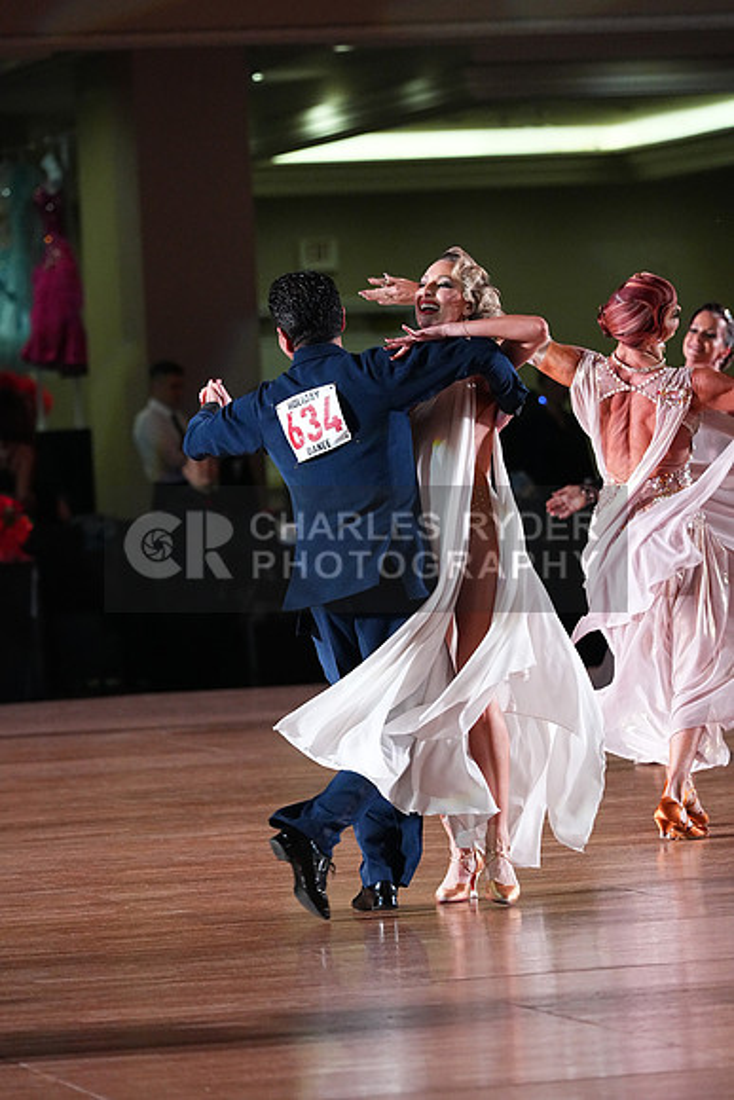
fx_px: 6113
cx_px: 367
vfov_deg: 10.3
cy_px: 550
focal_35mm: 200
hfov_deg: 6.9
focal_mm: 200
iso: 8000
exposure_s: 1/400
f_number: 5
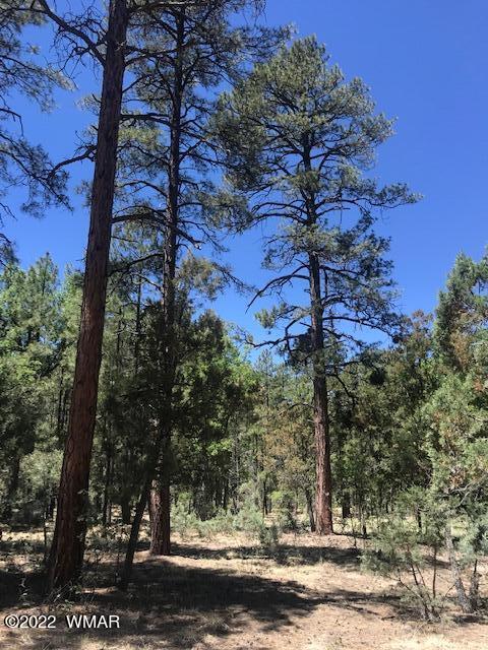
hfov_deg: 49.7
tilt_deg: +16.1
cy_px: 325
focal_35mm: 28
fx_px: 526
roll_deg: +0.5
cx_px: 244
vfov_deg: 63.4
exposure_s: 1/847
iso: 20
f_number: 1.8
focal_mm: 3.99
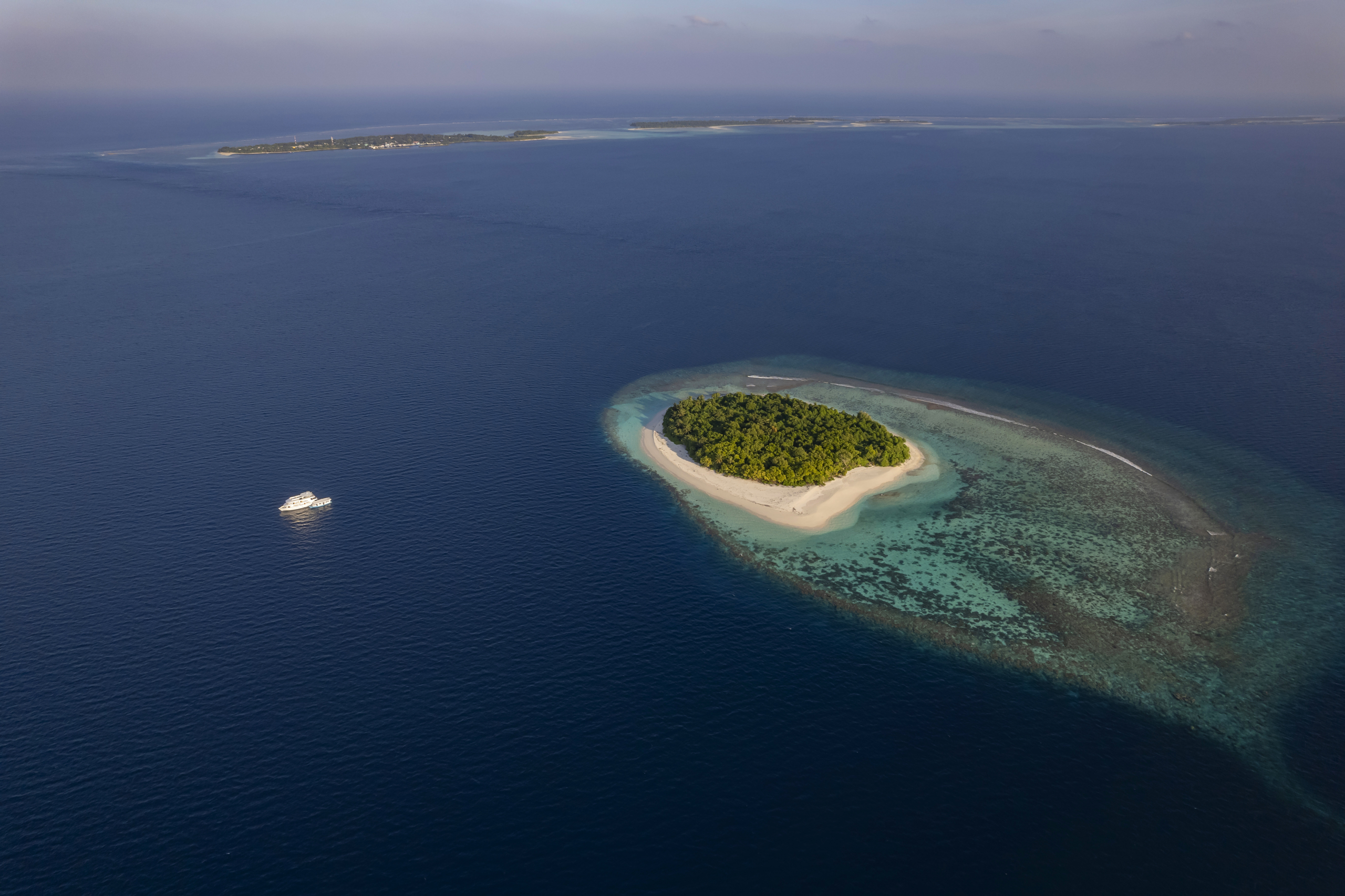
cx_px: 672
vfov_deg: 57.2
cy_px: 448
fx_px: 822
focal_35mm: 22
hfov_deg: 78.6
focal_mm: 8.38
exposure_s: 1/1250
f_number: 2.8
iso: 100
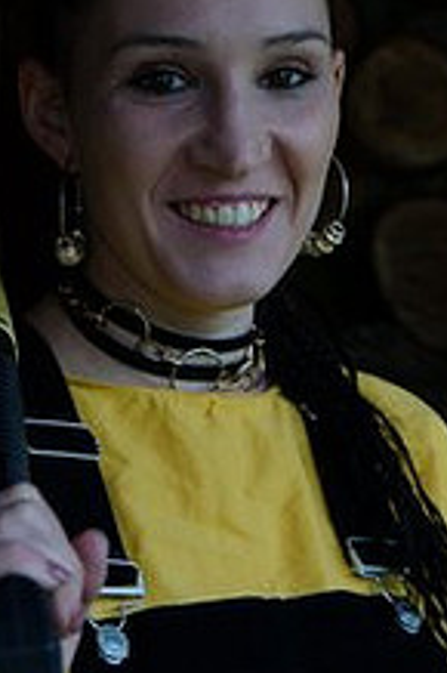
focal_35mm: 155
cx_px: 250
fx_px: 2891
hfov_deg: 8.8
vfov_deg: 13.1
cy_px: 68
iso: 100
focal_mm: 50
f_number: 5.6
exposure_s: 1/60
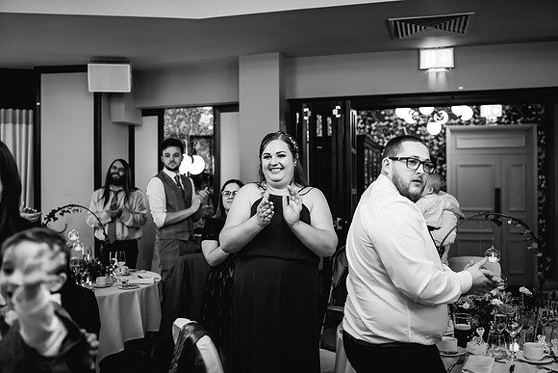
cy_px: 186
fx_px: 554
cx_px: 279
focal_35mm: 36
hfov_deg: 53.5
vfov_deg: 37.2
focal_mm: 35
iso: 4000
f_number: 2
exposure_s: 1/500
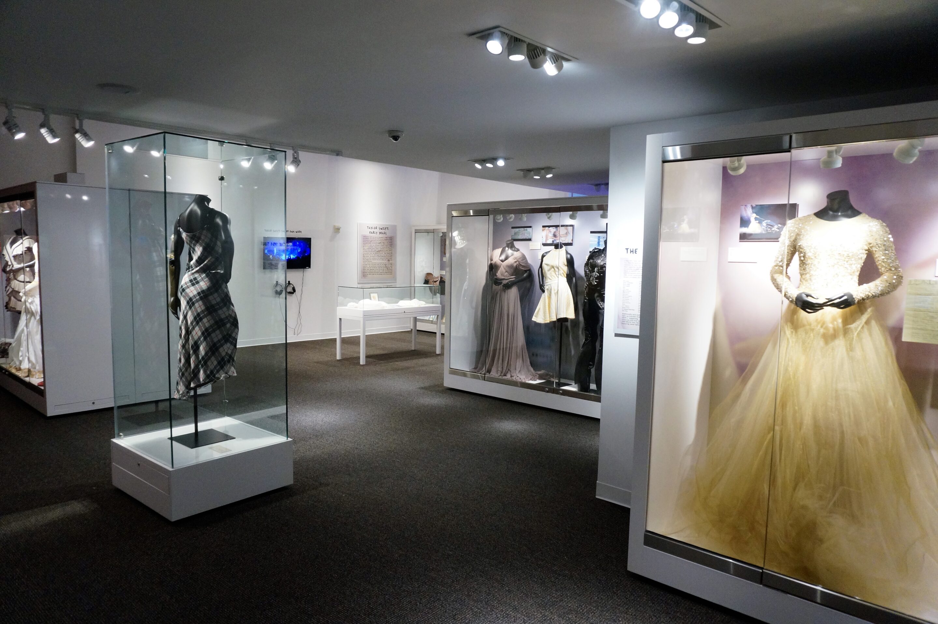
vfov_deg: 53.0
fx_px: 625
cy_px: 312
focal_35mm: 24
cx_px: 469
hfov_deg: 73.8
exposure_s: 1/160
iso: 1600
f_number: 4
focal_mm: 16
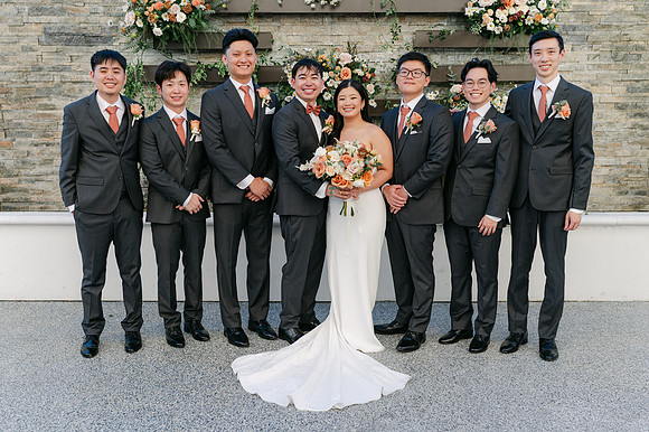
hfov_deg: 50.7
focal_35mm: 38
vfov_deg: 35.0
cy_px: 232
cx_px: 312
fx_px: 685
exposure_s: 1/640
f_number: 4
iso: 100
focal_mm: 35
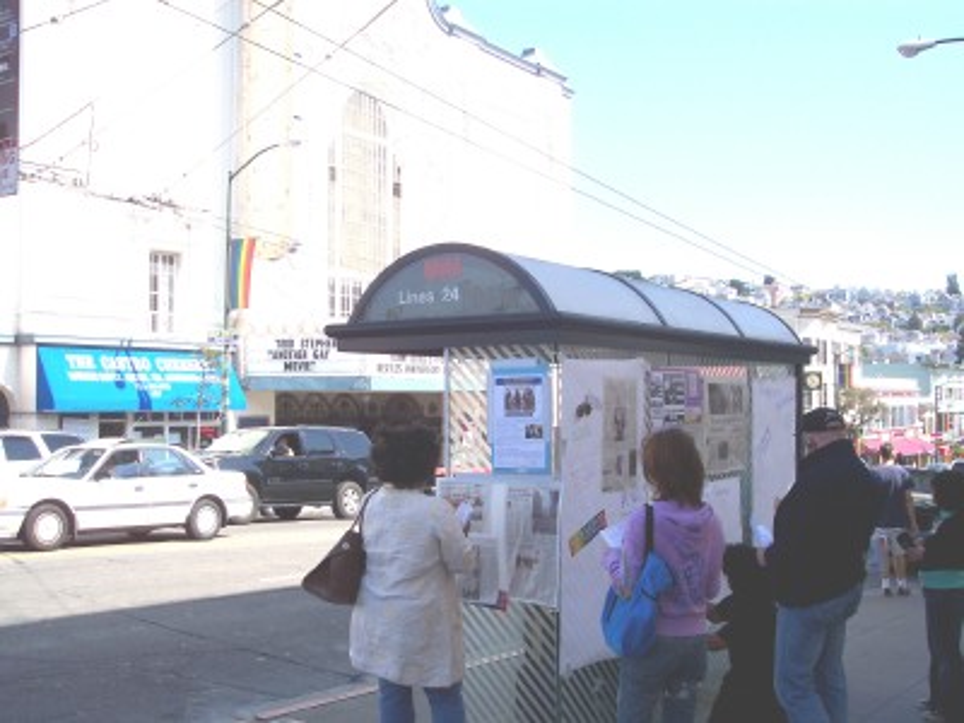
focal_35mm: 38
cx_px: 482
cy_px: 362
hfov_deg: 49.0
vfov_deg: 37.7
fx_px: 1058
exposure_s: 1/500
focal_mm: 8
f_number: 4.8
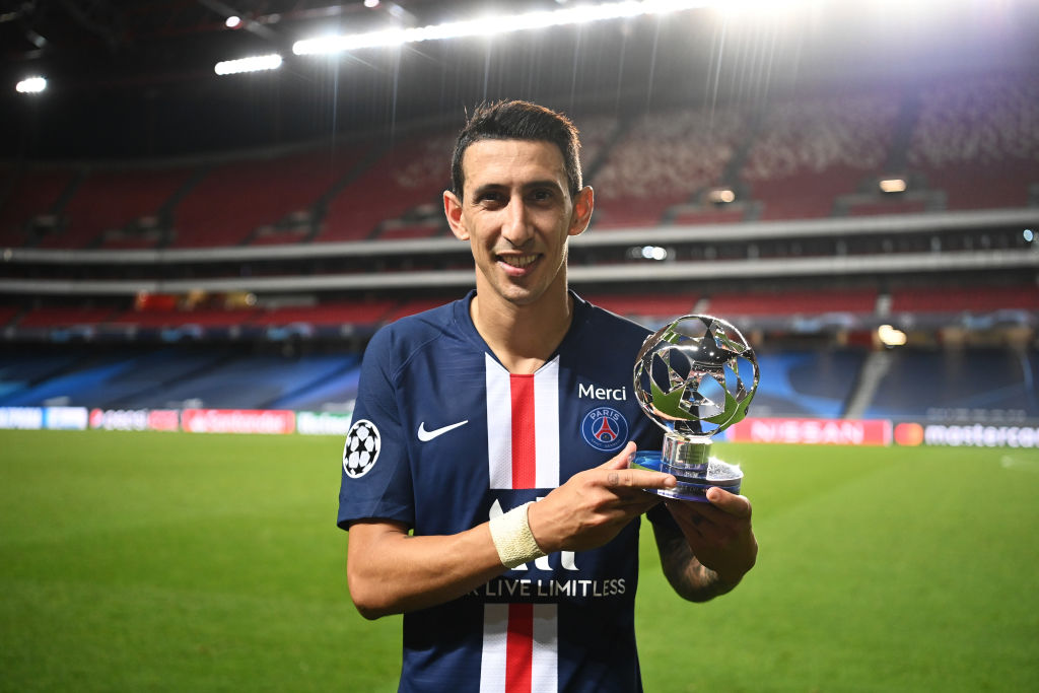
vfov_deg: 30.5
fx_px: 1270
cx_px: 520
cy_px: 346
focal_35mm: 44
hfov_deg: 44.5
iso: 3200
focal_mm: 44
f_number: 2.8
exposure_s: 1/1250
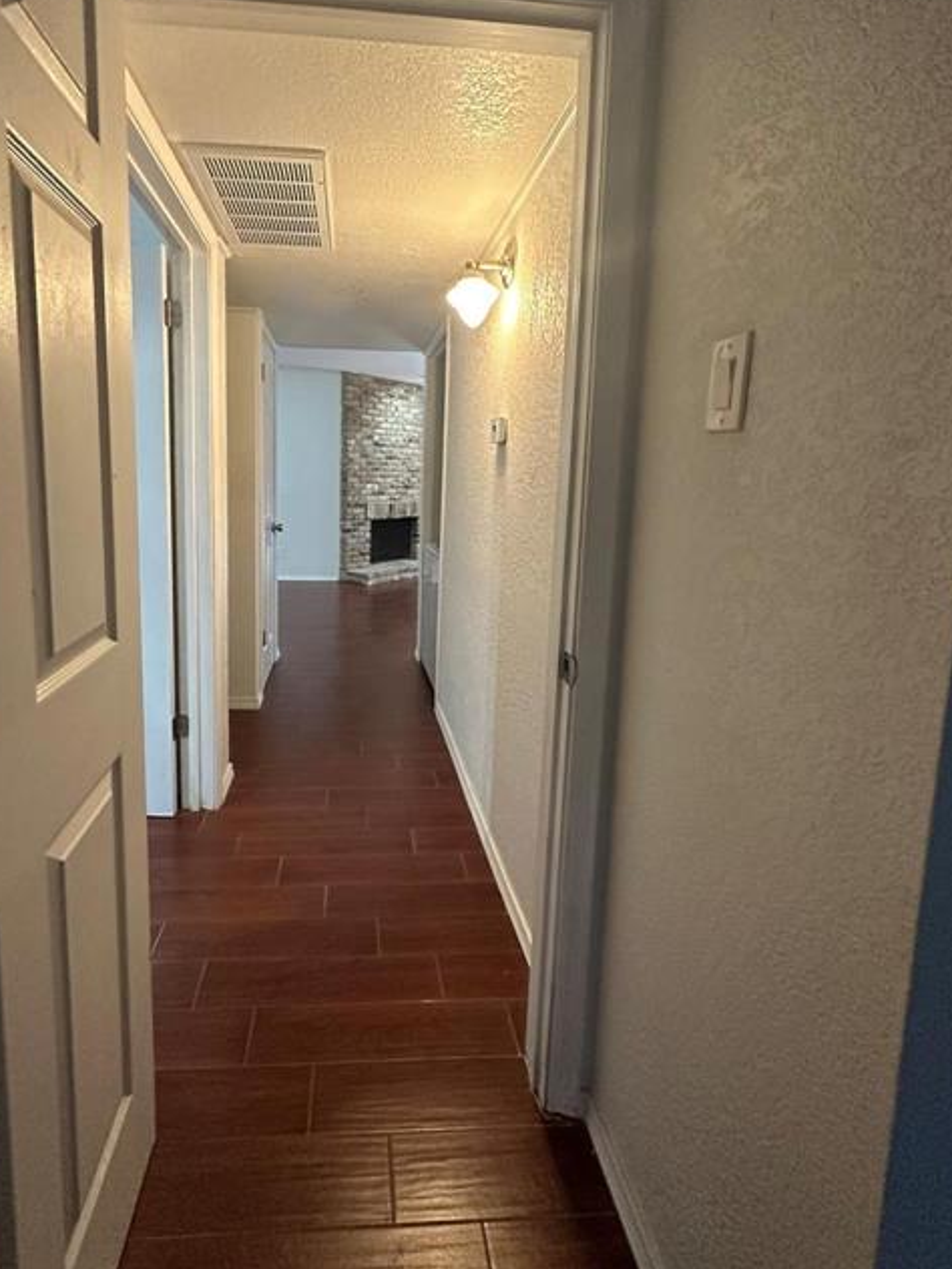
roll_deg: -1.4
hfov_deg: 74.0
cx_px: 388
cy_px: 548
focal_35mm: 17
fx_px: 623
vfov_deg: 90.5
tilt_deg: -7.8
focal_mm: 2.22
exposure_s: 1/60
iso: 500
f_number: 2.2
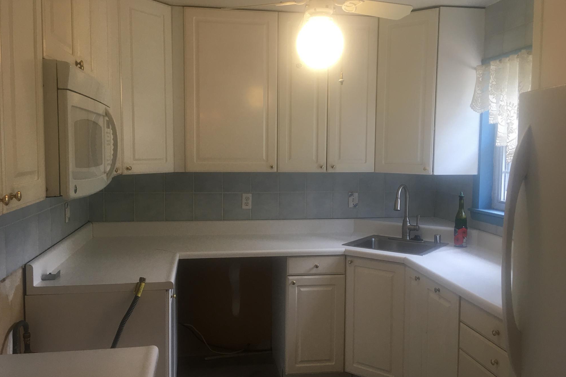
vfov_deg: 42.3
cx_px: 280
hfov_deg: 60.3
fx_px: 487
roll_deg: -0.5
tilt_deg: -2.2
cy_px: 194
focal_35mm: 31
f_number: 2.2
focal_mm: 4.15
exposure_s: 1/40
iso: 32
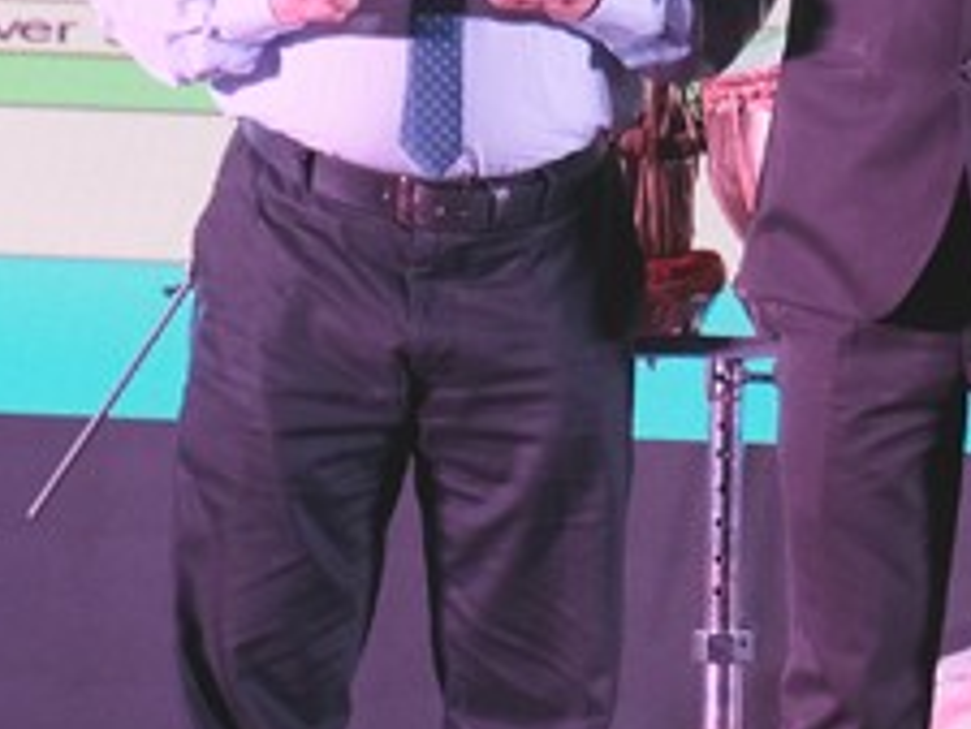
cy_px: -22
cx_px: 1636
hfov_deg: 7.7
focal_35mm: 252
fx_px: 7073
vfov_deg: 5.9
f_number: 5.6
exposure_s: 1/30
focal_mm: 39.6
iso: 500
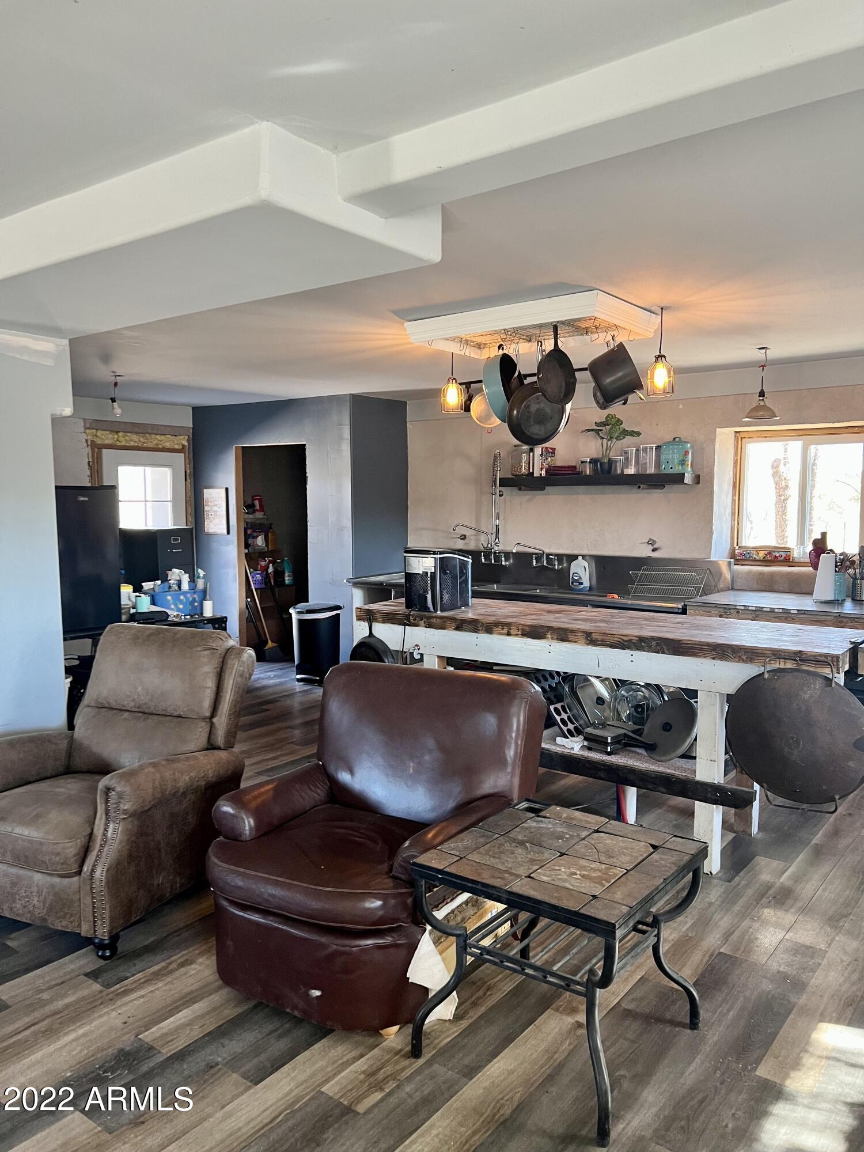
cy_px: 576
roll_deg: +1.0
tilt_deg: -4.9
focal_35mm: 26
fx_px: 865
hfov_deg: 53.1
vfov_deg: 67.3
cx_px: 432
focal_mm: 5.7
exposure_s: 1/60
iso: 200
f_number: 1.5
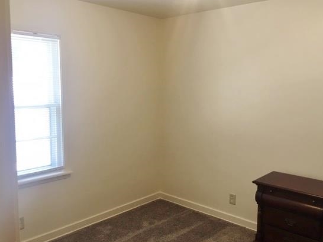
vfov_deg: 41.8
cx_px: 166
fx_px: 317
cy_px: 123
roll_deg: -0.8
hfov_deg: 54.0
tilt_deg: -7.7
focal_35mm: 34
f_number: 2.2
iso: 25
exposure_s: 1/30
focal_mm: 4.15
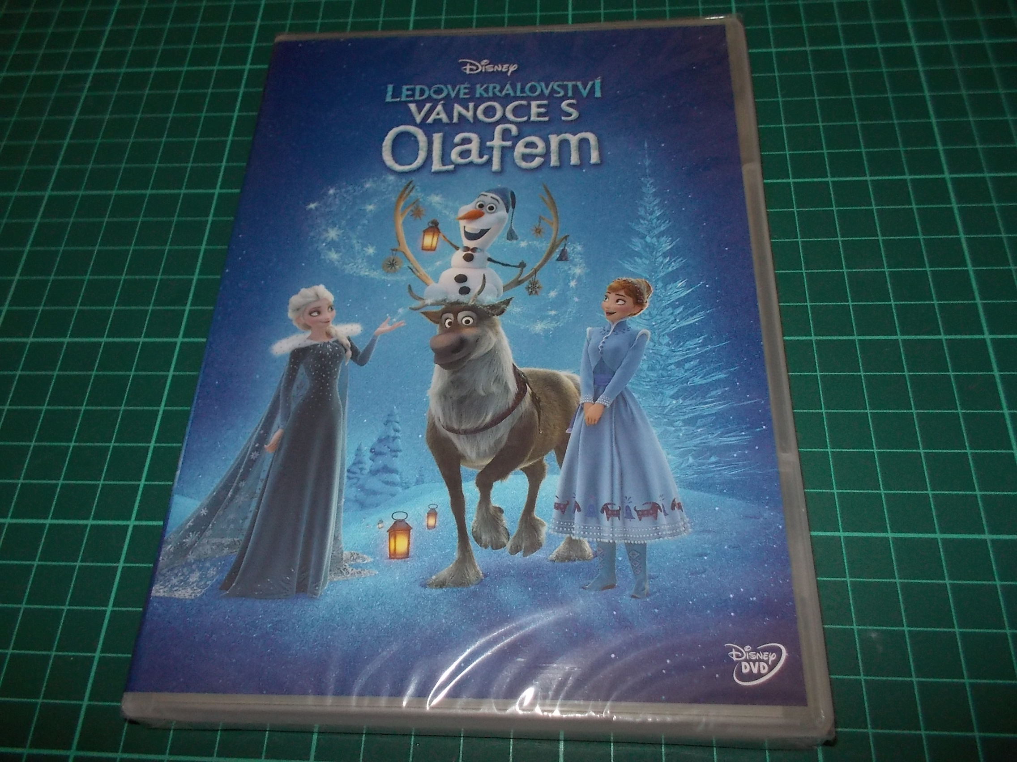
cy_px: 381
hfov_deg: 61.7
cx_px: 508
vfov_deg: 48.2
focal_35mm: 29
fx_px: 852
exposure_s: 1/30
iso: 200
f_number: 3.3
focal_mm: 4.1
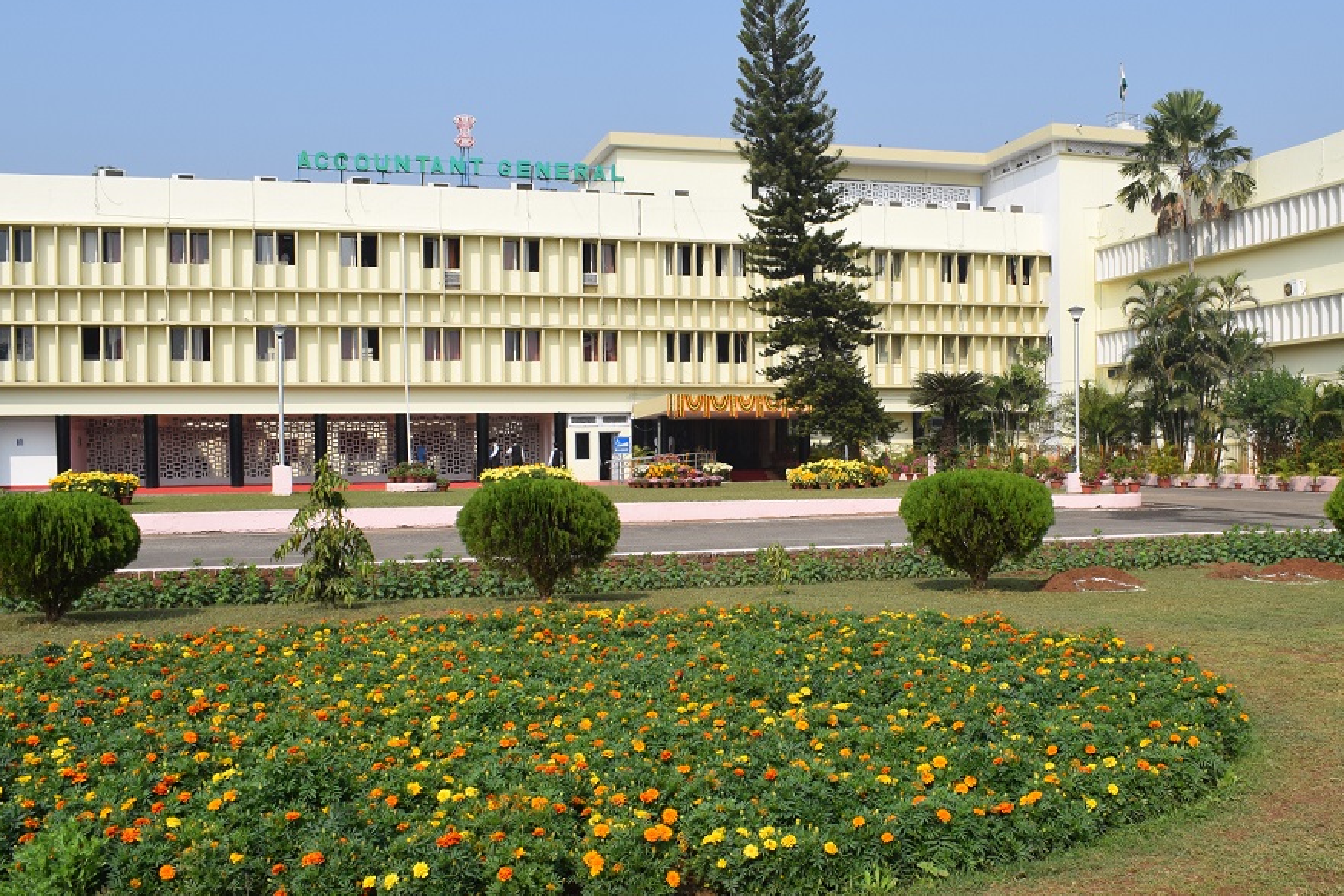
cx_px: 772
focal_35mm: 37
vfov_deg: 35.9
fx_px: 1381
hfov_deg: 51.7
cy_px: 494
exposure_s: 1/400
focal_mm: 18
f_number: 9
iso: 200
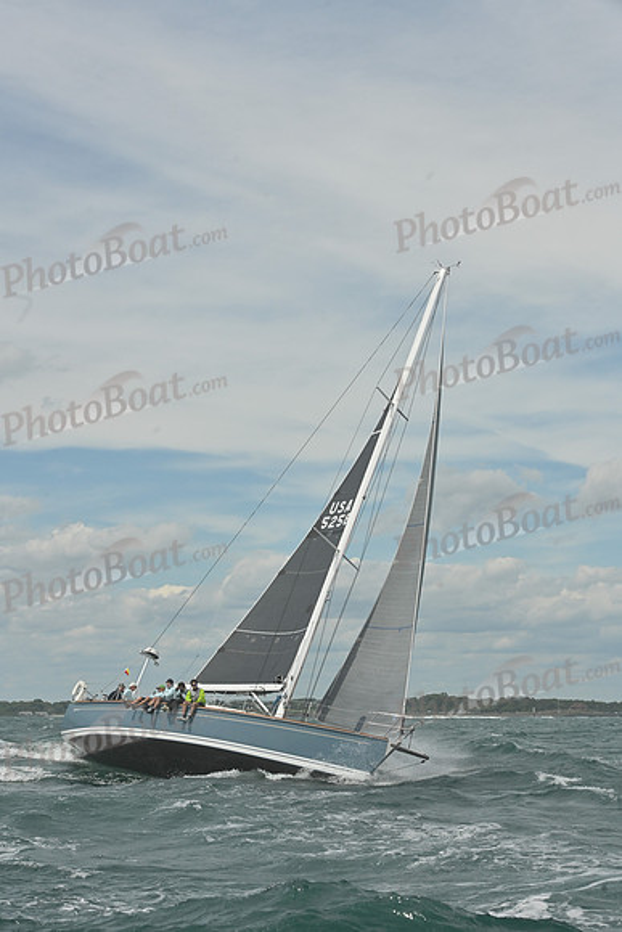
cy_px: 466
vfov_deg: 27.0
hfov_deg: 18.2
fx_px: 1942
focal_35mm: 75
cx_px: 311
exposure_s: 1/1250
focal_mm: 75
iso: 320
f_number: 13
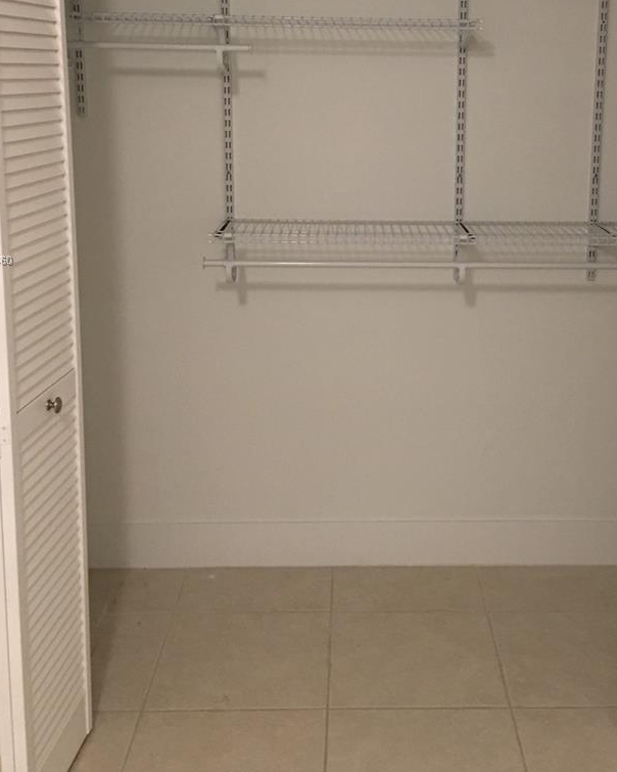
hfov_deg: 33.3
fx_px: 1027
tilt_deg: -9.0
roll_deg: -0.7
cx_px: 381
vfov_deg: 40.7
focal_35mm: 45
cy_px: 261
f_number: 2.2
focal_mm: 4.15
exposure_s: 1/8
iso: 100
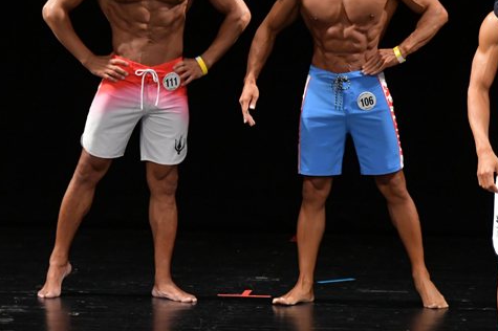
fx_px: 6428
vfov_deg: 3.0
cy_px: 98
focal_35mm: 465
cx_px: 263
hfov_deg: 4.4
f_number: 5.6
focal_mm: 190
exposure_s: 1/400
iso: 3200
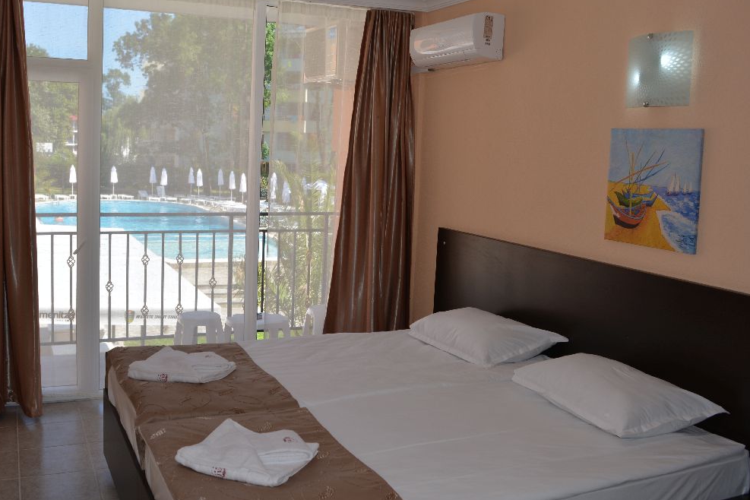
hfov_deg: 54.3
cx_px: 331
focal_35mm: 35
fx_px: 729
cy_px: 221
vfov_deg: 37.8
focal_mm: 18
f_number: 6.3
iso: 100
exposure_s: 1/200
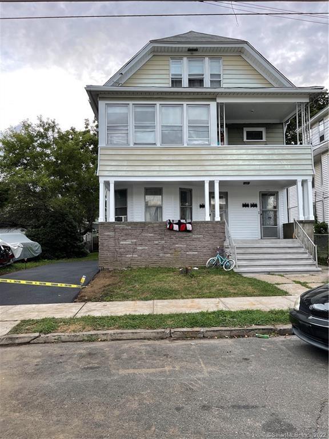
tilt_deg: +3.0
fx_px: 329
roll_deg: +0.2
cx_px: 164
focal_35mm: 26
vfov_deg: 67.3
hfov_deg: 53.1
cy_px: 220
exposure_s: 1/241
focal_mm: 5.1
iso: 32
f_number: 1.6
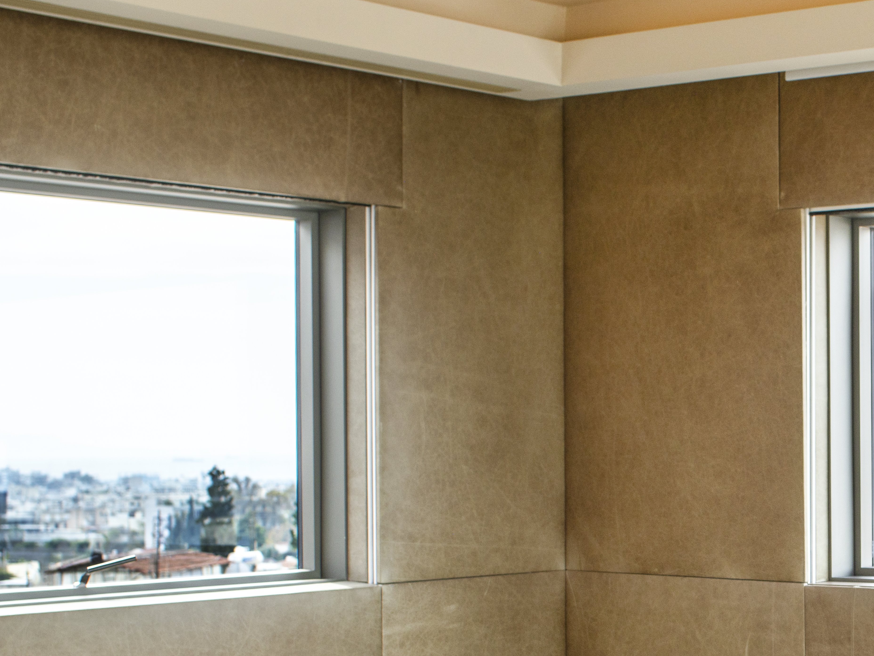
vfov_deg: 18.5
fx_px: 1969
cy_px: 635
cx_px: 917
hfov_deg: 23.7
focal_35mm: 78
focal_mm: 45
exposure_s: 1/125
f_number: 8
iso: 100
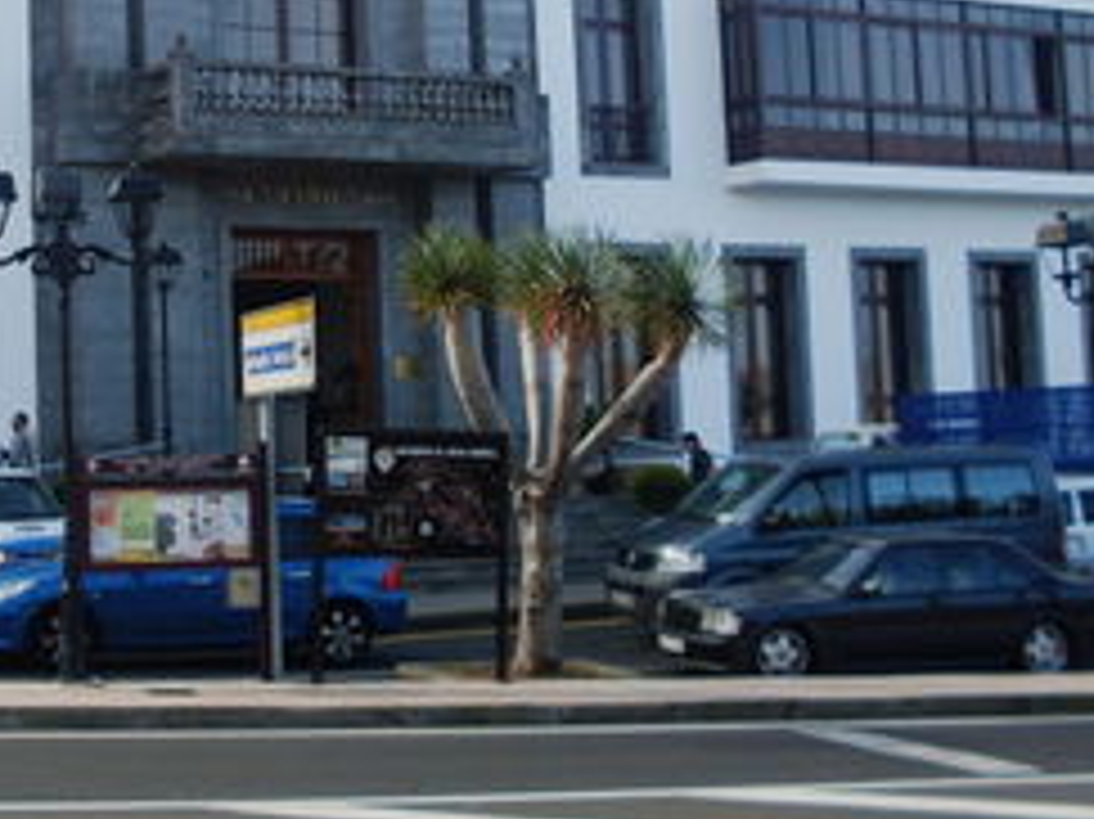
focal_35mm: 75
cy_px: 148
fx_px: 2369
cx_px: 275
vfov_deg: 19.4
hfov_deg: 25.7
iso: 80
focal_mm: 6.3
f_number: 2.8
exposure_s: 1/500
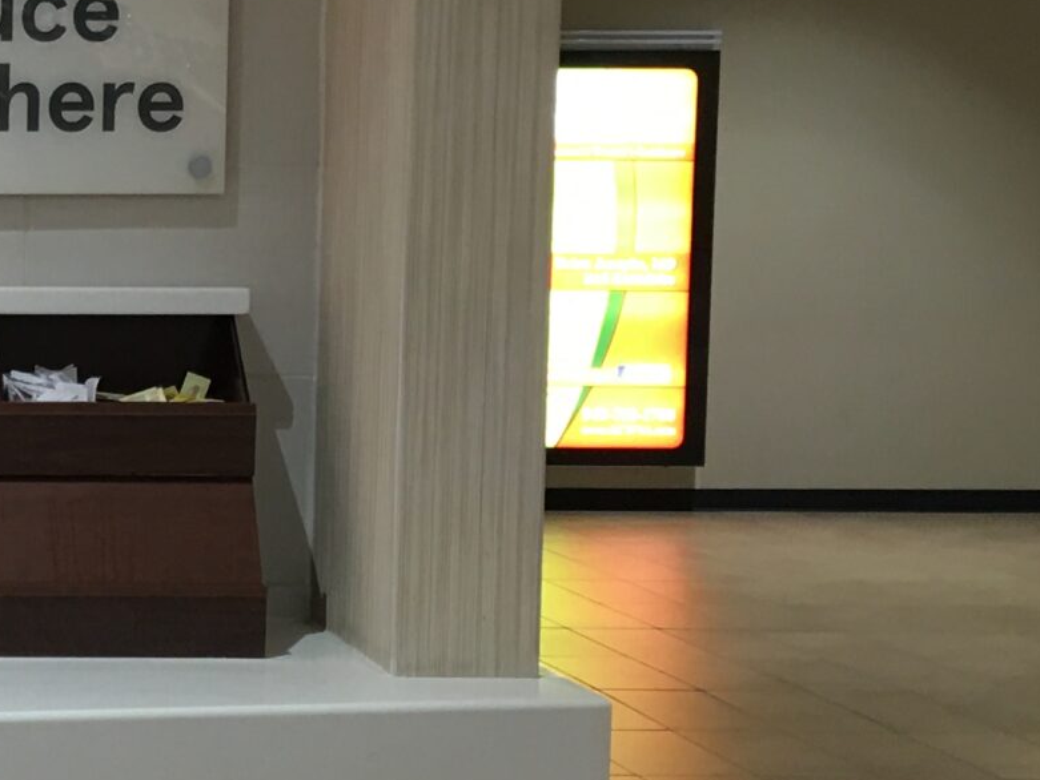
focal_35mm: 95
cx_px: -422
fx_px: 2855
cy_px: 406
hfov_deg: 18.7
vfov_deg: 15.6
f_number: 2.2
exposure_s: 1/15
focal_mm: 4.15
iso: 32
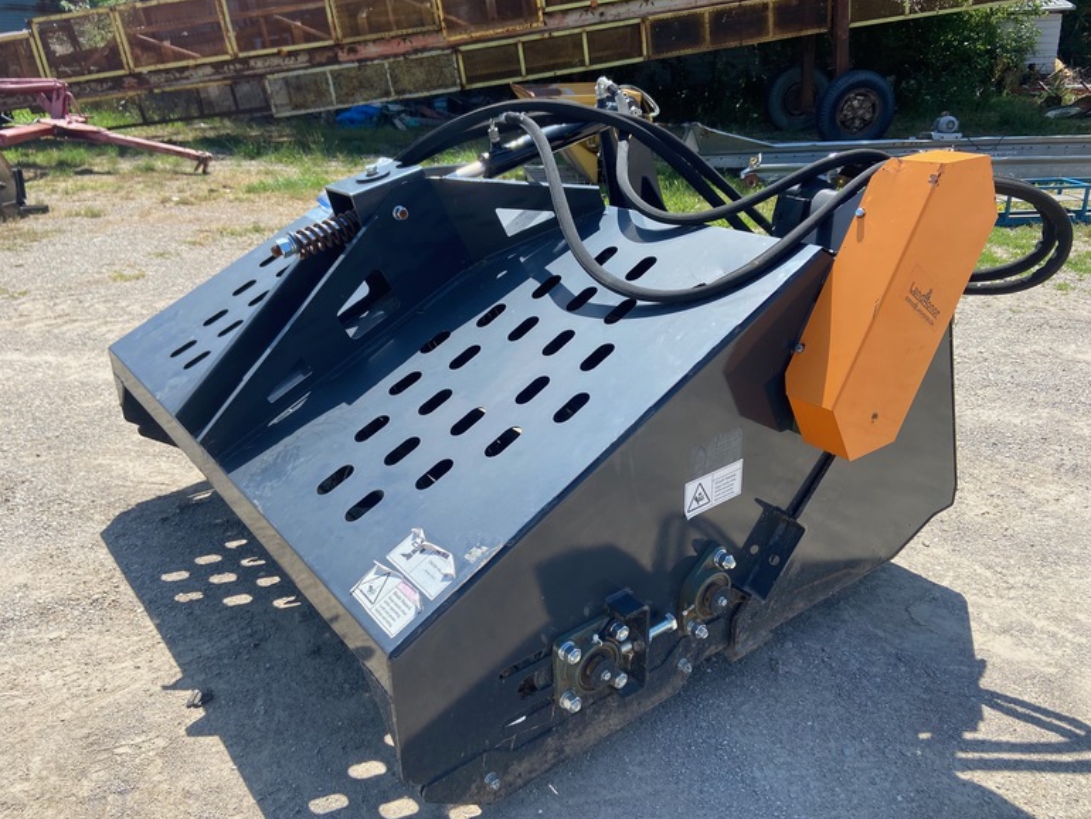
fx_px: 851
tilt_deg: -22.3
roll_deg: +0.1
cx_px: 554
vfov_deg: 51.4
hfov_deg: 65.3
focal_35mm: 27
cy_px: 419
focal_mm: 4.25
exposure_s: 1/1429
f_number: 1.8
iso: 32
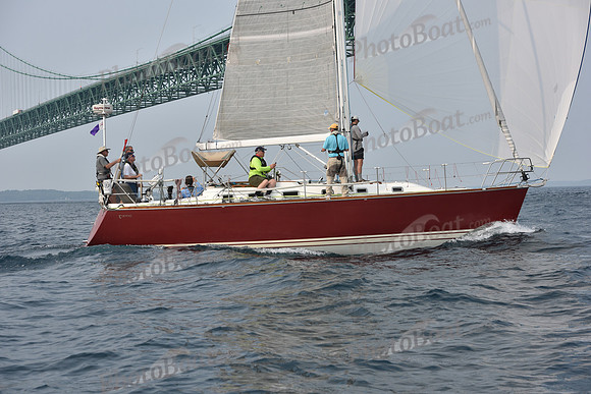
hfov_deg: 28.8
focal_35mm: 70
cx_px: 296
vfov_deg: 19.5
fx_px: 1149
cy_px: 197
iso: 250
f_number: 7.1
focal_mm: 70
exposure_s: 1/1250
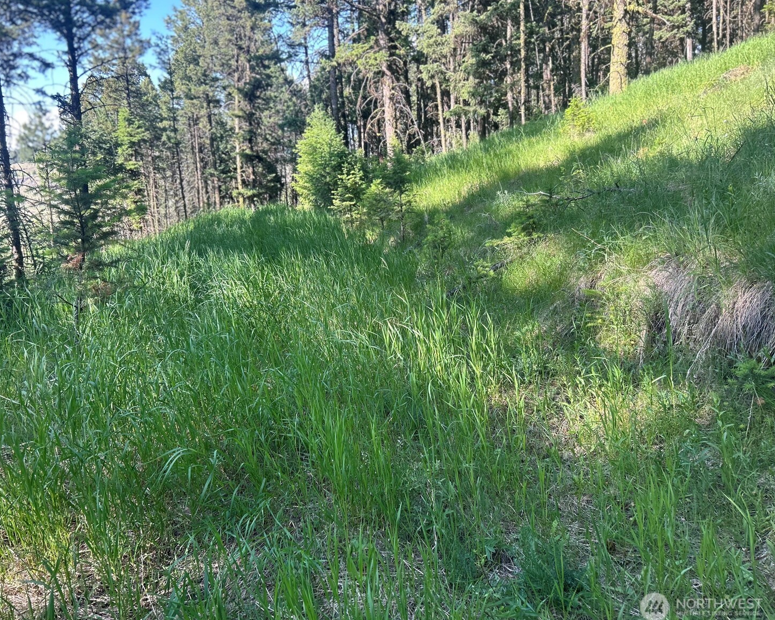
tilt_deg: -6.6
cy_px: 308
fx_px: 642
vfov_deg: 51.5
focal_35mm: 28
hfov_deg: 62.1
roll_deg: +3.3
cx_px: 351
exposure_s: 1/376
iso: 50
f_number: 1.5
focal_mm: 5.7
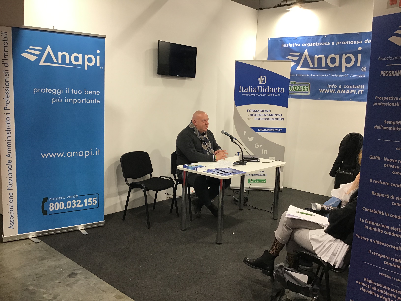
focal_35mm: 31
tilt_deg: -9.7
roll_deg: -1.6
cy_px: 150
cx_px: 200
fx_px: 359
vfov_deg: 45.4
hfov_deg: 58.4
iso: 40
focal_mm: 3.3
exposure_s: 1/33
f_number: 2.4
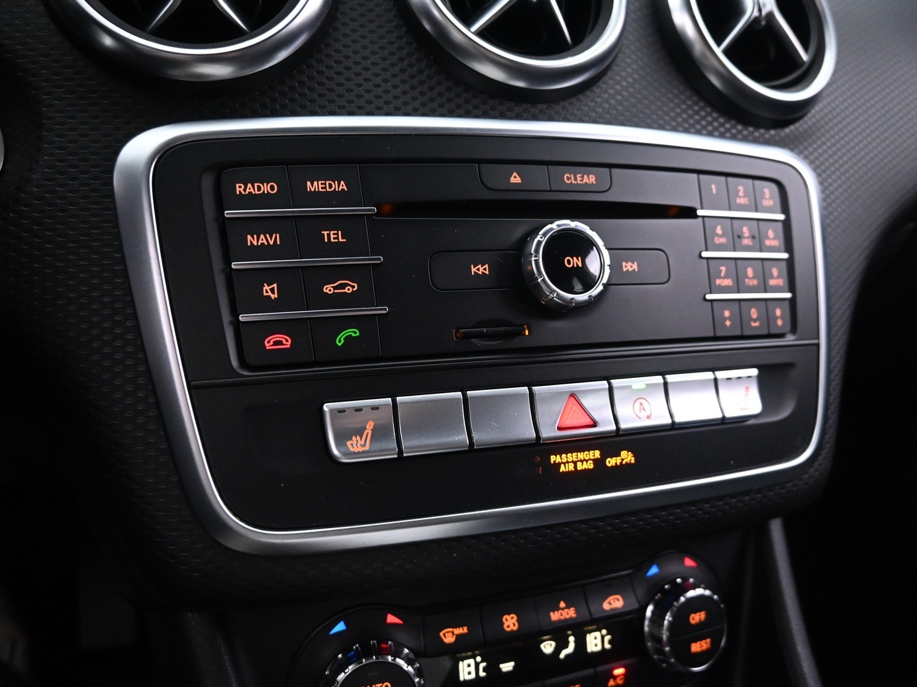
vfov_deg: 51.3
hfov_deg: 65.3
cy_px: 345
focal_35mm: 27
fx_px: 715
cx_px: 465
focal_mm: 16
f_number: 3.5
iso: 3600
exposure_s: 1/25
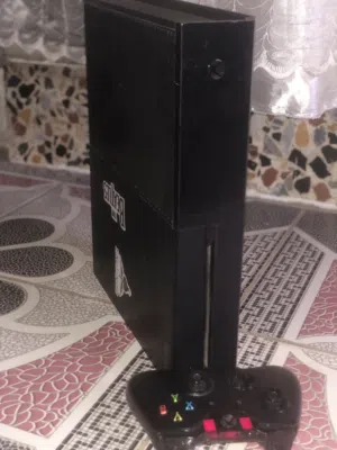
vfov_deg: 36.8
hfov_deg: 28.0
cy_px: 225
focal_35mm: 52
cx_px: 168
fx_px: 675
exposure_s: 1/30
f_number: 2.4
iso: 160
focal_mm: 6
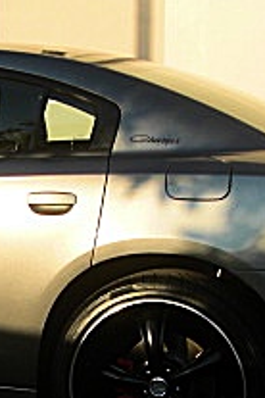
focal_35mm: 116
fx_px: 1281
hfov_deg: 11.5
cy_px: 350
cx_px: -67
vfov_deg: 17.4
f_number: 2.8
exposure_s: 1/500
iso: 50
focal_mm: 6.3
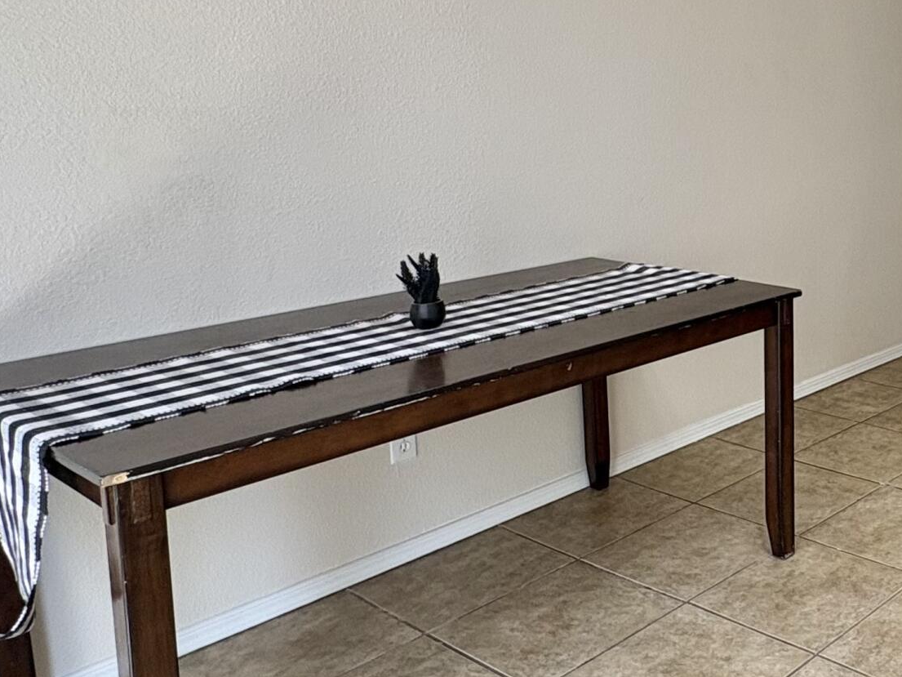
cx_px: 948
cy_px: 180
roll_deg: +0.0
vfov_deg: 36.9
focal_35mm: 38
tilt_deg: -5.2
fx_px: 990
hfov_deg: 41.1
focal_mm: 2.22
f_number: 2.2
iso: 125
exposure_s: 1/60
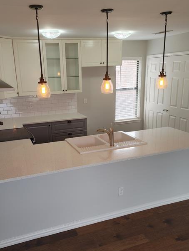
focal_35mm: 33
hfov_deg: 42.9
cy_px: 140
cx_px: 87
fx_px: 240
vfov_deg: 55.2
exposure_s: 1/60
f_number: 1.8
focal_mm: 5.58
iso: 50
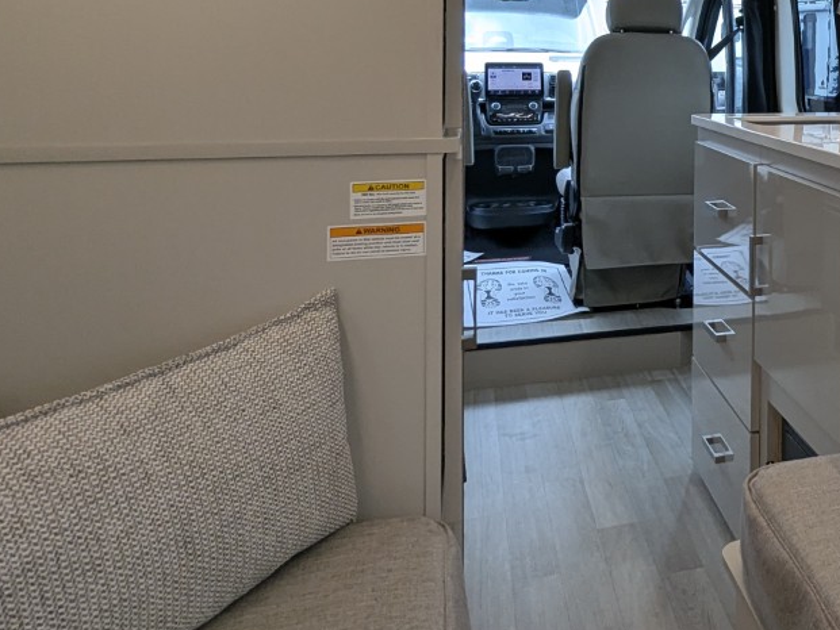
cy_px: 70
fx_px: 874
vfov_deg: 37.3
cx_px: 819
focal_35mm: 36
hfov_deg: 44.5
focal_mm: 2.35
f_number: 2.2
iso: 73
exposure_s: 1/216
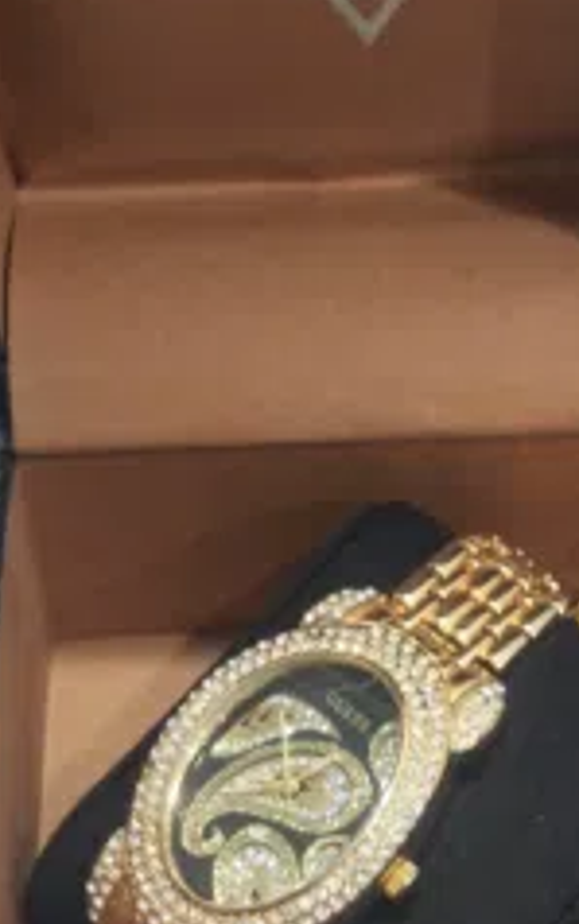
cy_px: 439
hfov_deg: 14.7
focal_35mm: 89
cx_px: 381
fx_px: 2244
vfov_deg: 23.3
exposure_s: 1/20
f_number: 1.8
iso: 217
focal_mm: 4.19
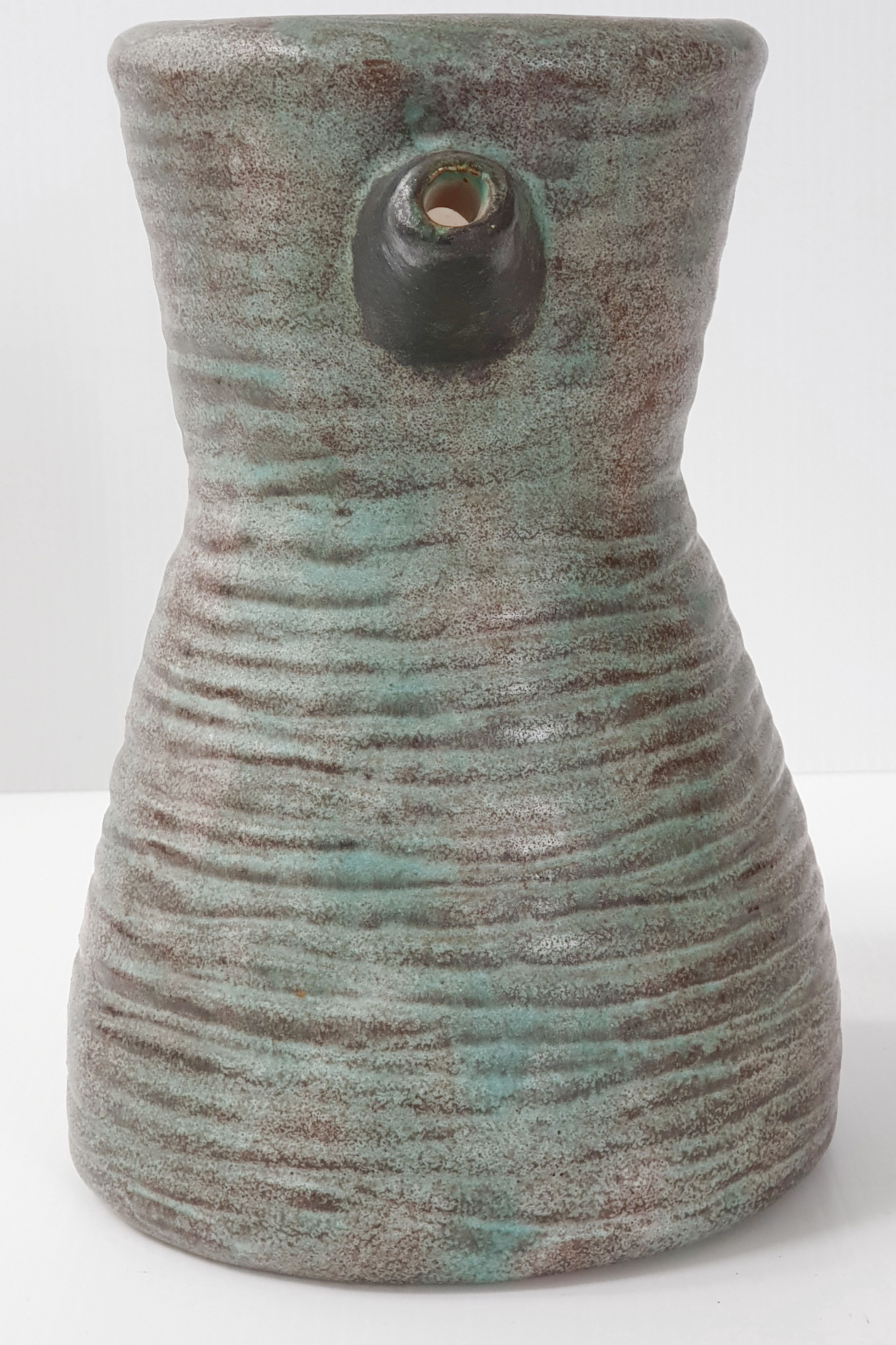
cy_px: 664
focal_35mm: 55
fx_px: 2053
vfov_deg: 36.2
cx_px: 452
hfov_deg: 24.6
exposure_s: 1/33
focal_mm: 6
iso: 80
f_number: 2.4
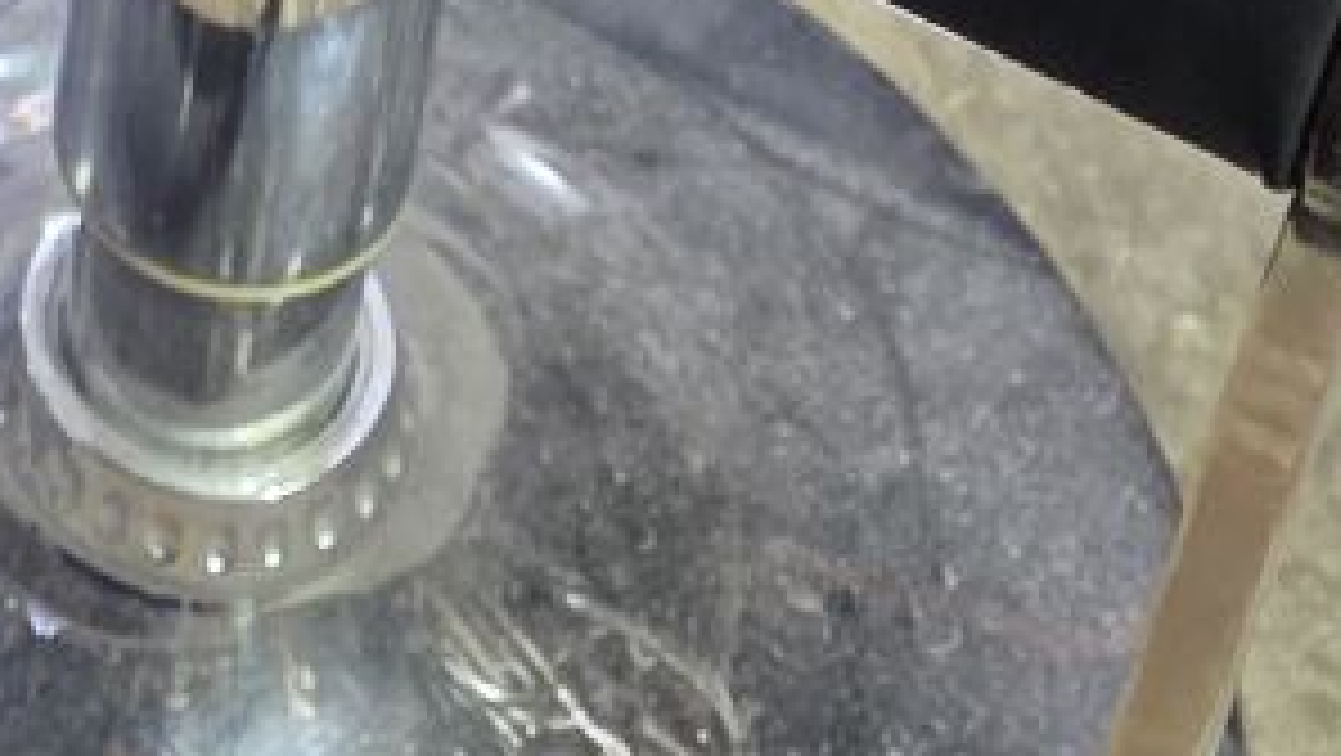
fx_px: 5977
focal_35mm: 168
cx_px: -410
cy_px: -1796
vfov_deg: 6.4
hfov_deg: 12.4
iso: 400
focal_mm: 6.3
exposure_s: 1/100
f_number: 1.7
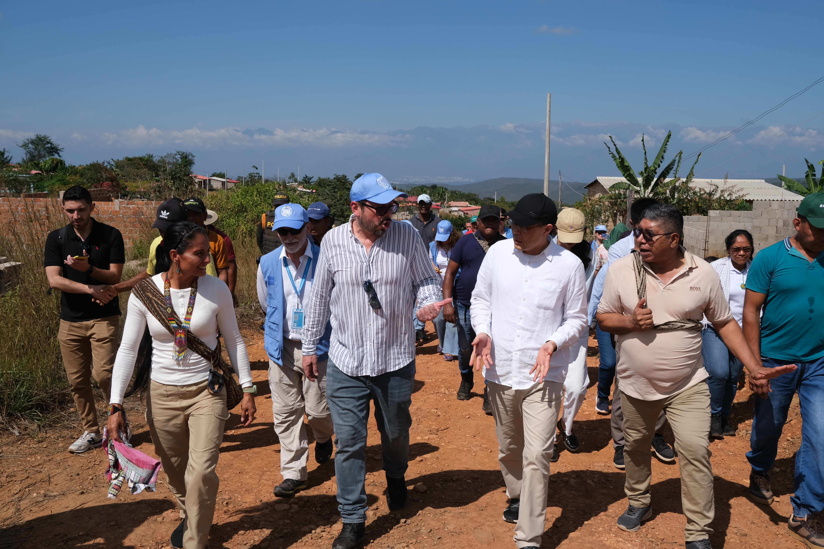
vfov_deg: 37.9
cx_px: 412
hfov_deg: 54.4
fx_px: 801
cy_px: 274
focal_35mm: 35
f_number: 9
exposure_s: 1/680
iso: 250
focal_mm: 23
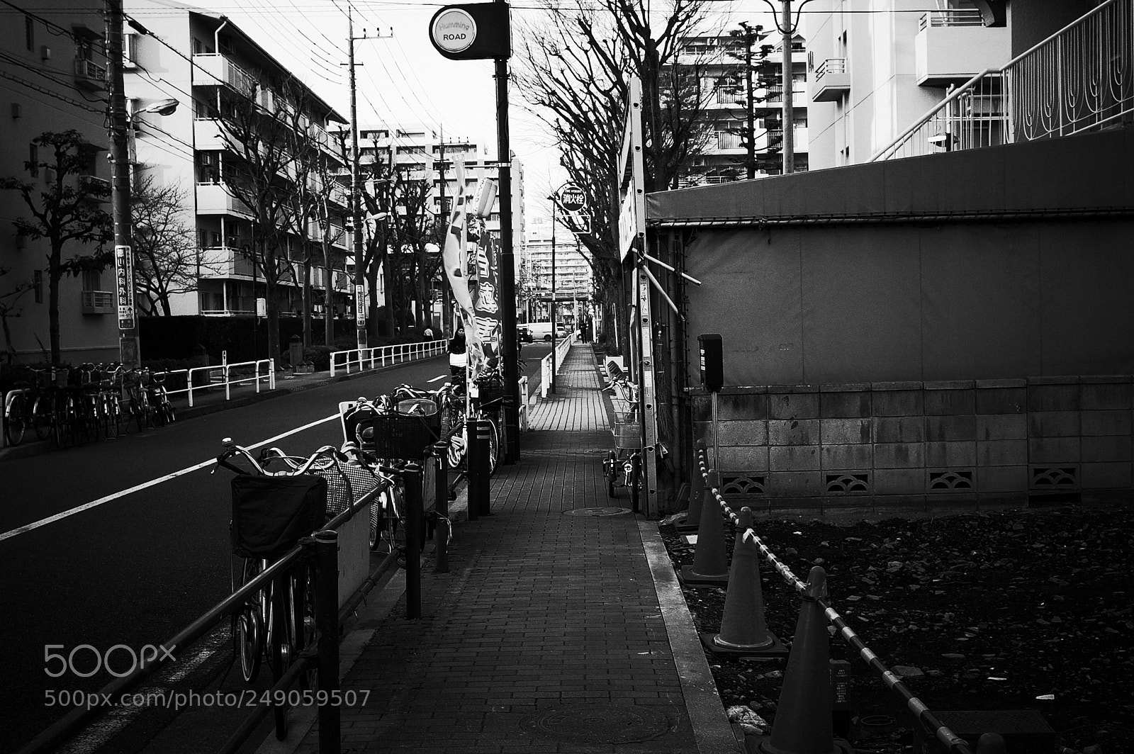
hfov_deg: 41.9
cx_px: 567
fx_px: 1479
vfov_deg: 28.6
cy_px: 377
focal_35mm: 47
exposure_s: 1/80
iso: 100
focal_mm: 18.3
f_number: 4.5
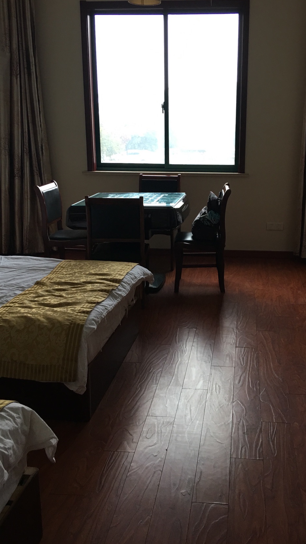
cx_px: 187
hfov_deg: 31.1
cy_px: 255
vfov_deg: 52.8
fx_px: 548
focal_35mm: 38
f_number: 2.2
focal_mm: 4.15
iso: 40
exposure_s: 1/17
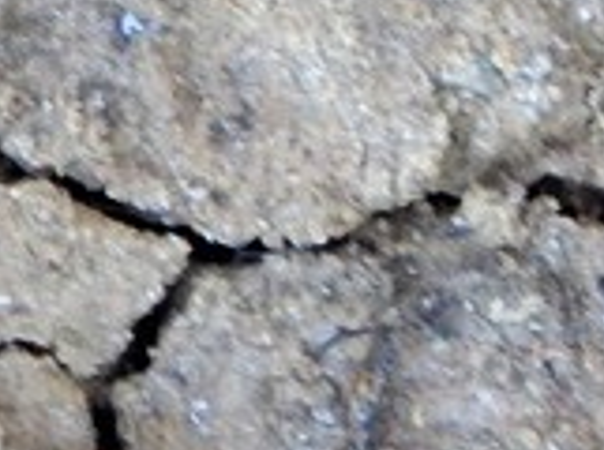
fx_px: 19151
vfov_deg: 1.3
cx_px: -452
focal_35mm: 1100
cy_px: 311
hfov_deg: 1.8
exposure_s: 1/30
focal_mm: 37.1
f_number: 5.4
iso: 250
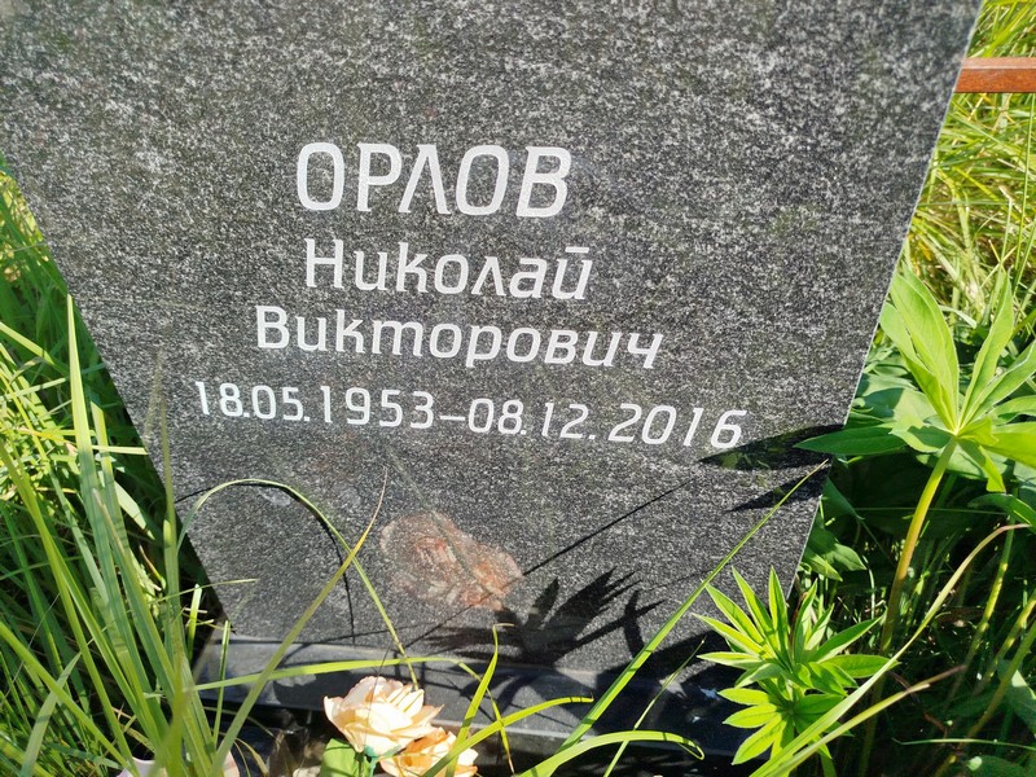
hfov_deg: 71.6
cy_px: 388
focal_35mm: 24
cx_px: 518
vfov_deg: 56.8
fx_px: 718
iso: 50
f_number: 1.7
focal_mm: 5.31
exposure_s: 1/597
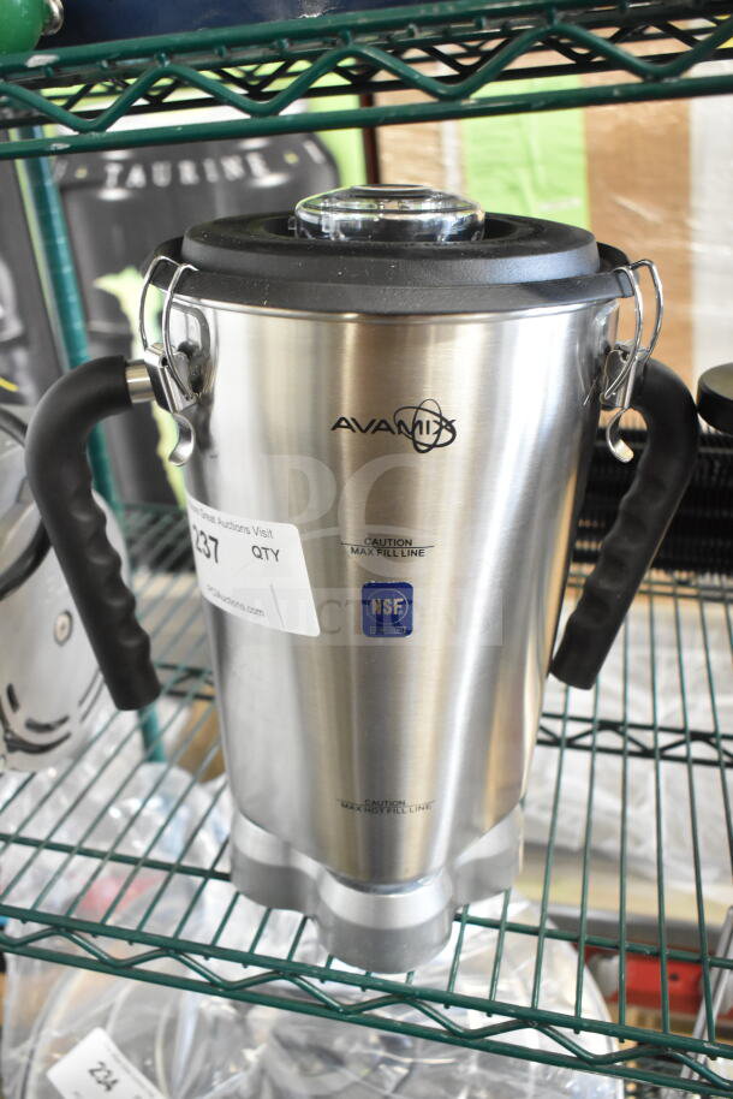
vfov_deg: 57.2
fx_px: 1007
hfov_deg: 40.0
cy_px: 550
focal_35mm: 33
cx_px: 366
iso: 2800
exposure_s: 1/40
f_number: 3.8
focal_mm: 22
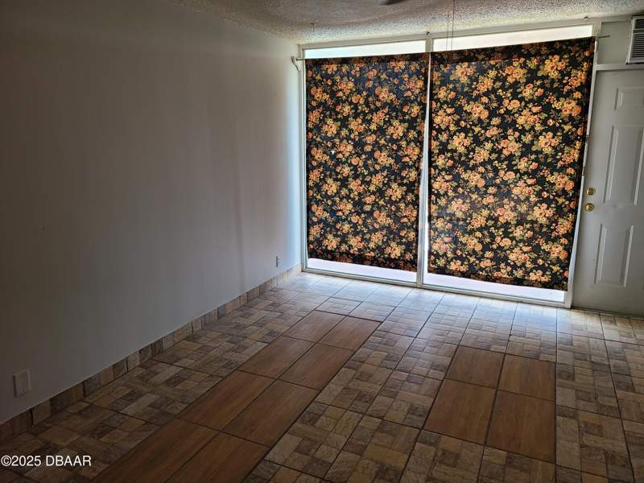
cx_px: 322
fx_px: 484
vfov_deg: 53.1
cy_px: 242
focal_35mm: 26
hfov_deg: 67.3
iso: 64
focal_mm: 5.4
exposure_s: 1/119
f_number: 1.8
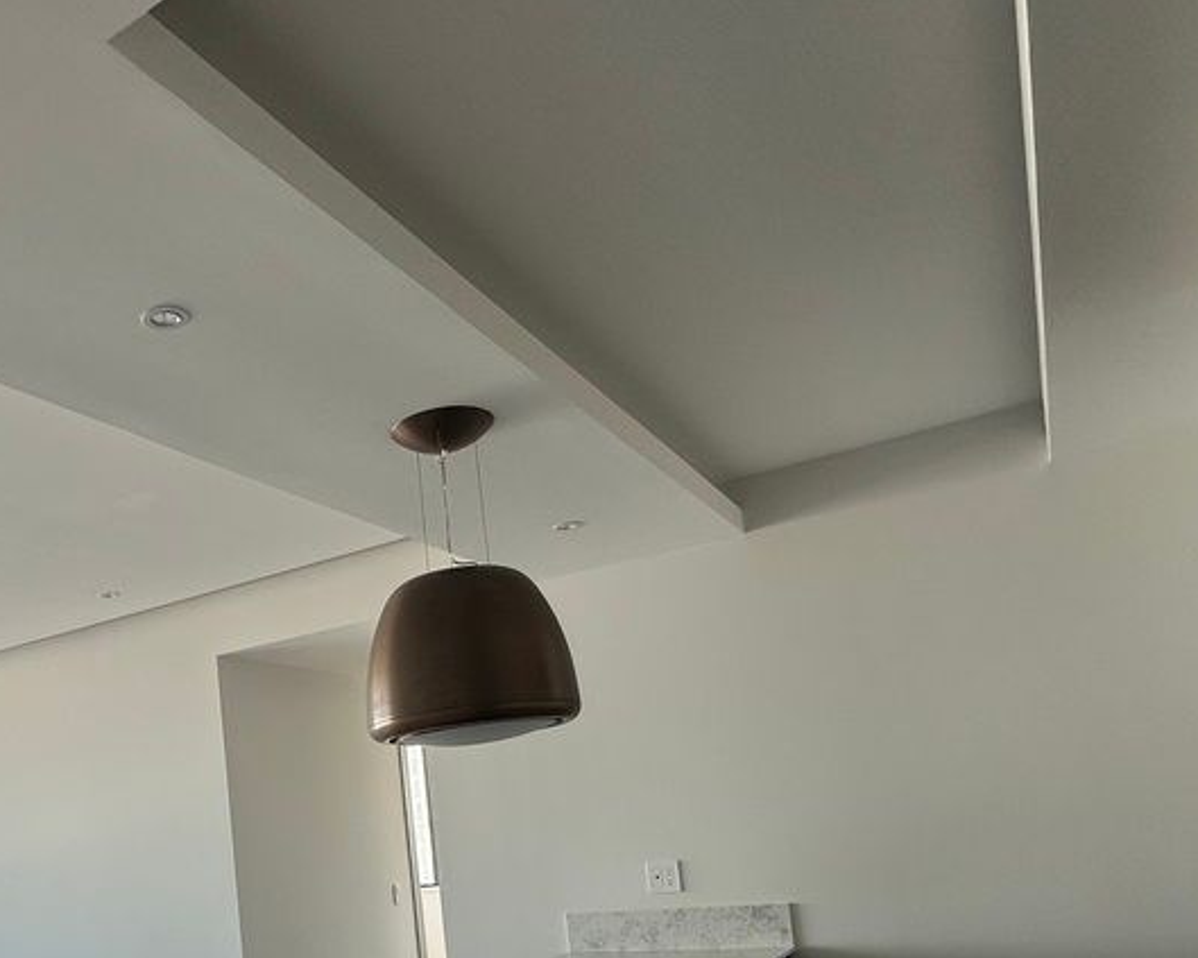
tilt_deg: +3.7
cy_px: 784
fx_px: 1099
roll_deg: +5.2
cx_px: 294
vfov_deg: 44.5
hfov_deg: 54.4
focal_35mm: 31
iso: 40
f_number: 2.2
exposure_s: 1/102
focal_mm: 2.22
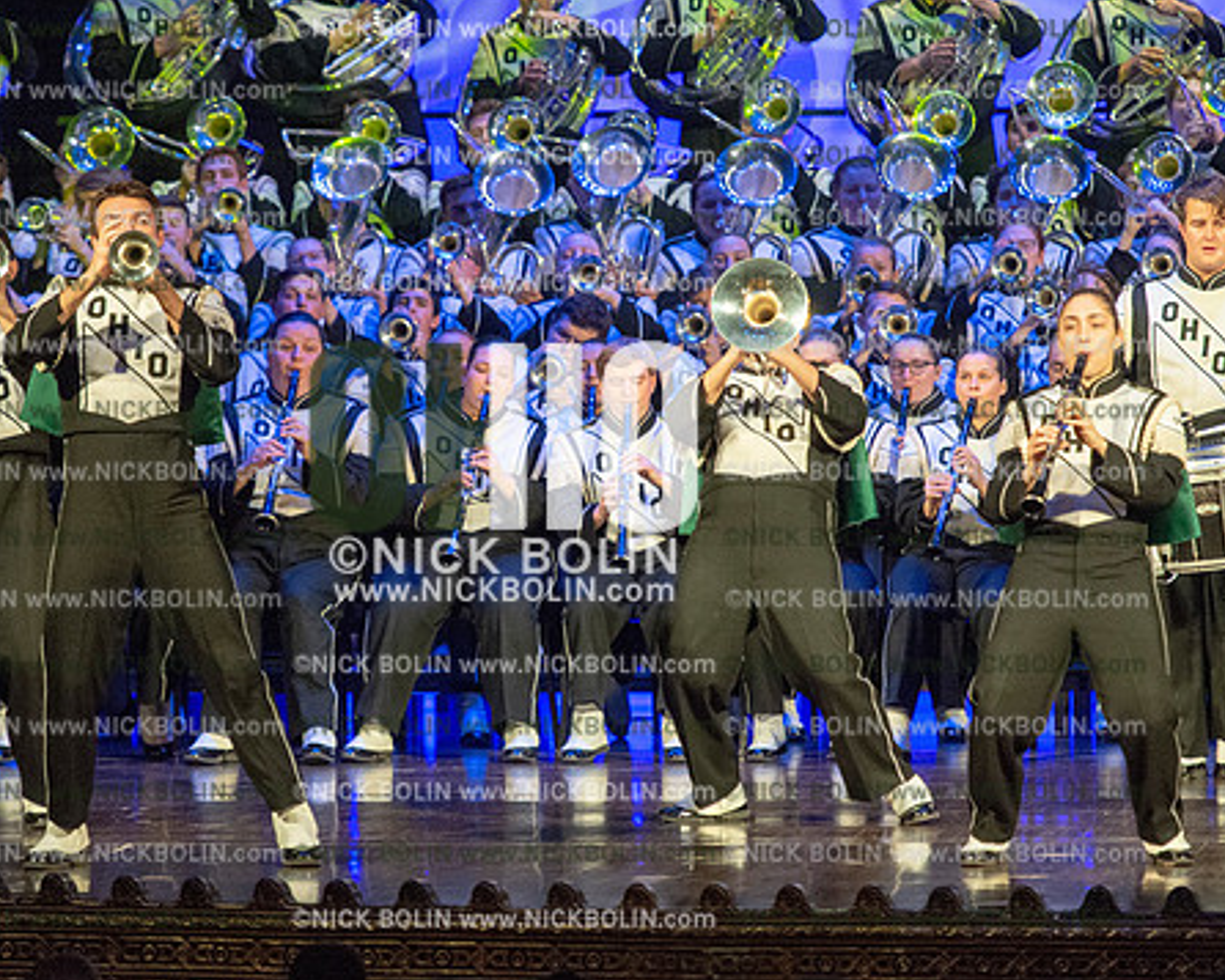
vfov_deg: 5.3
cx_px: 503
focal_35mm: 293
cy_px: 472
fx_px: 10625
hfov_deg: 6.6
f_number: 5.6
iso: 8000
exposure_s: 1/320
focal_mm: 240
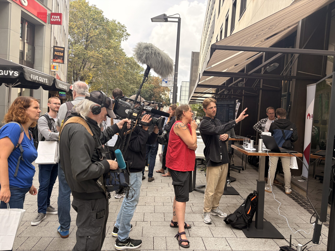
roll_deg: -3.7
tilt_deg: -2.7
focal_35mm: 26
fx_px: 252
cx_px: 168
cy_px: 126
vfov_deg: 53.1
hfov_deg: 67.3
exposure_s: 1/660
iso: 64
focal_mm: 5.96
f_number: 1.6
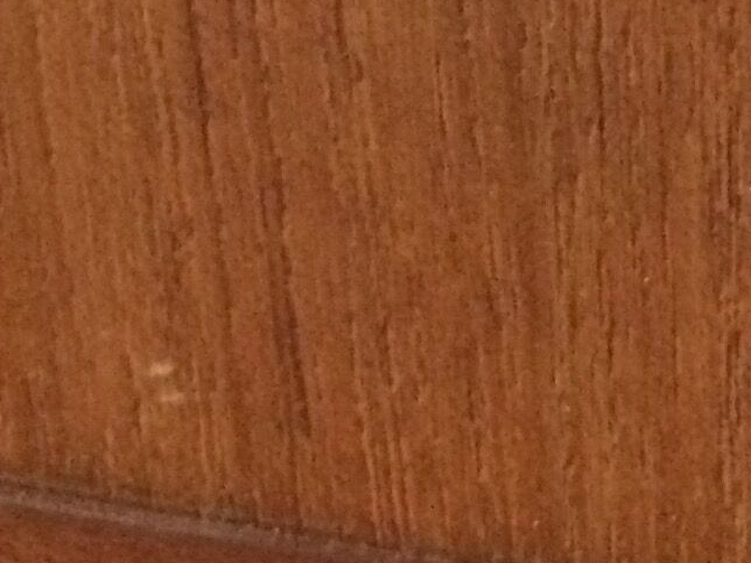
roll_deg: +2.8
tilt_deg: -19.7
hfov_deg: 13.2
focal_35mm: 147
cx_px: 756
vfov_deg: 10.0
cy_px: -71
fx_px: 3189
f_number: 2.2
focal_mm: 4.15
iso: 320
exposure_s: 1/25
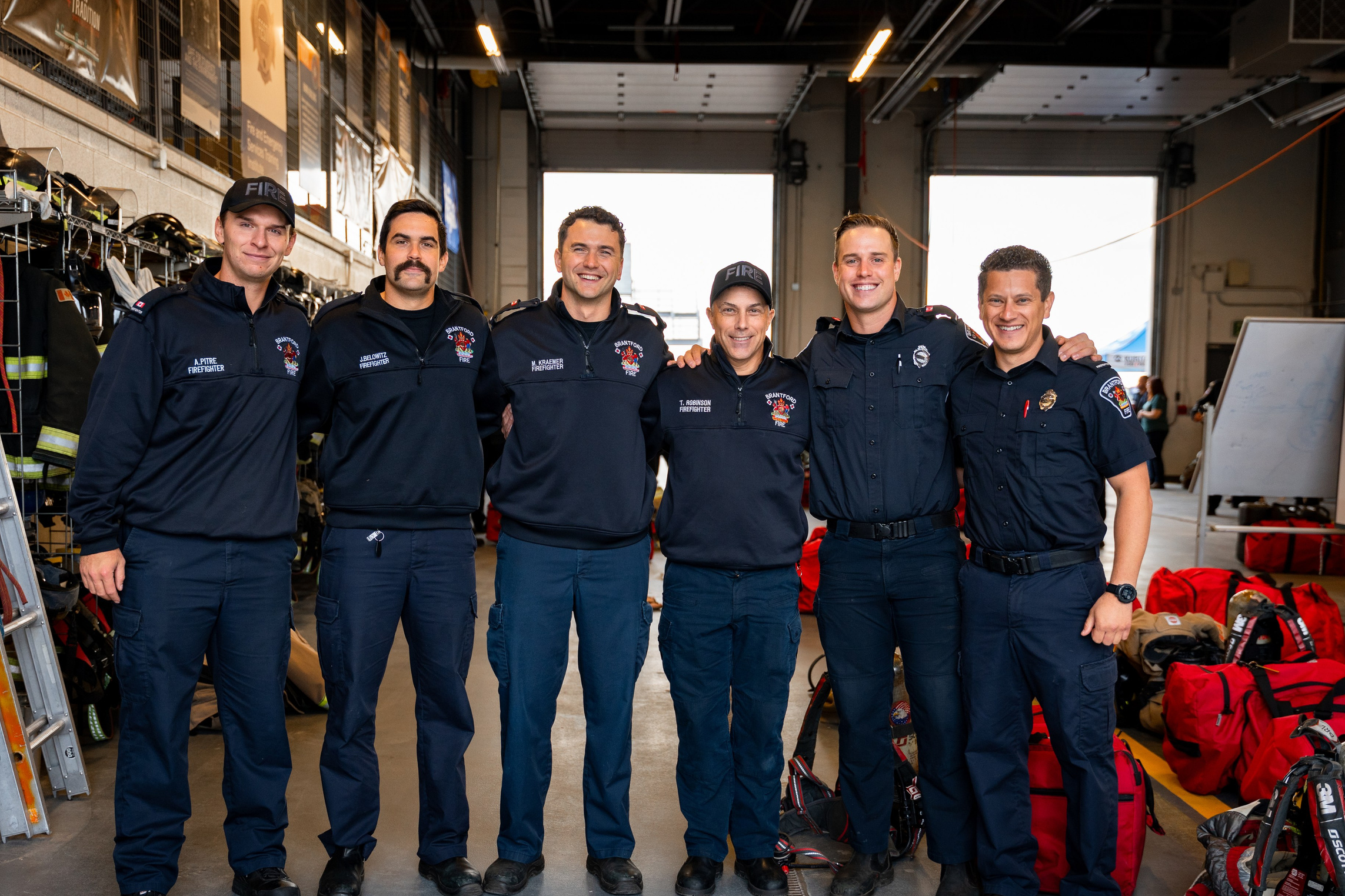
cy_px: 509
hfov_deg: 46.4
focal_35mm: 42
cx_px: 647
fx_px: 1569
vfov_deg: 31.8
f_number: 2.8
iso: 640
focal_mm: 34.7
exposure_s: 1/200
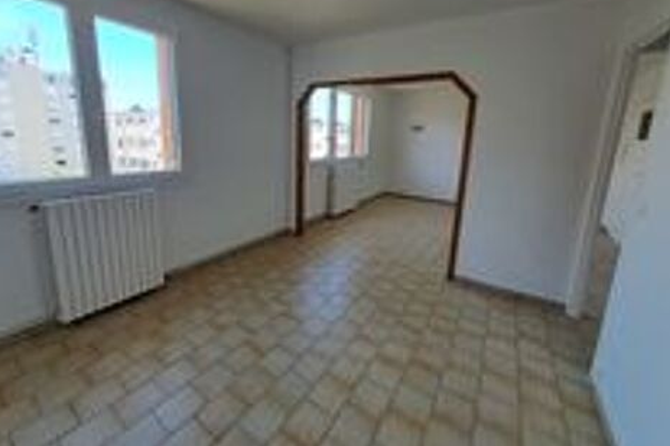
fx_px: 260
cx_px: 334
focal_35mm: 14
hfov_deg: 104.3
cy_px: 192
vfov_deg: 80.7
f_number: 2.2
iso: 40
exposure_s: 1/191
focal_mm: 1.42
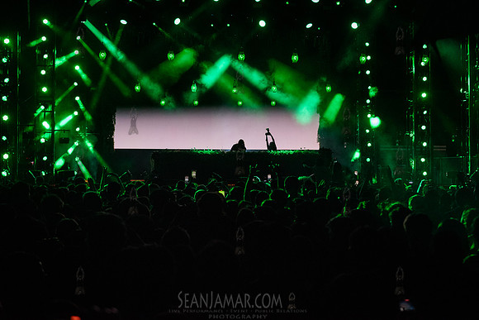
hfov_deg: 28.3
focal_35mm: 71
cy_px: 160
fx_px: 950
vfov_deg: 19.1
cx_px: 240
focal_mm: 70
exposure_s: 1/400
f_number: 4
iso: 6400
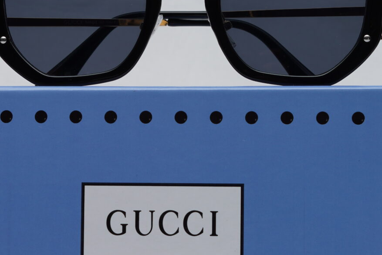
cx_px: 174
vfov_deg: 9.4
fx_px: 1549
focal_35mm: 146
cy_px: 140
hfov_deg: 14.1
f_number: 9
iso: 100
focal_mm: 50
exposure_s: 1/160
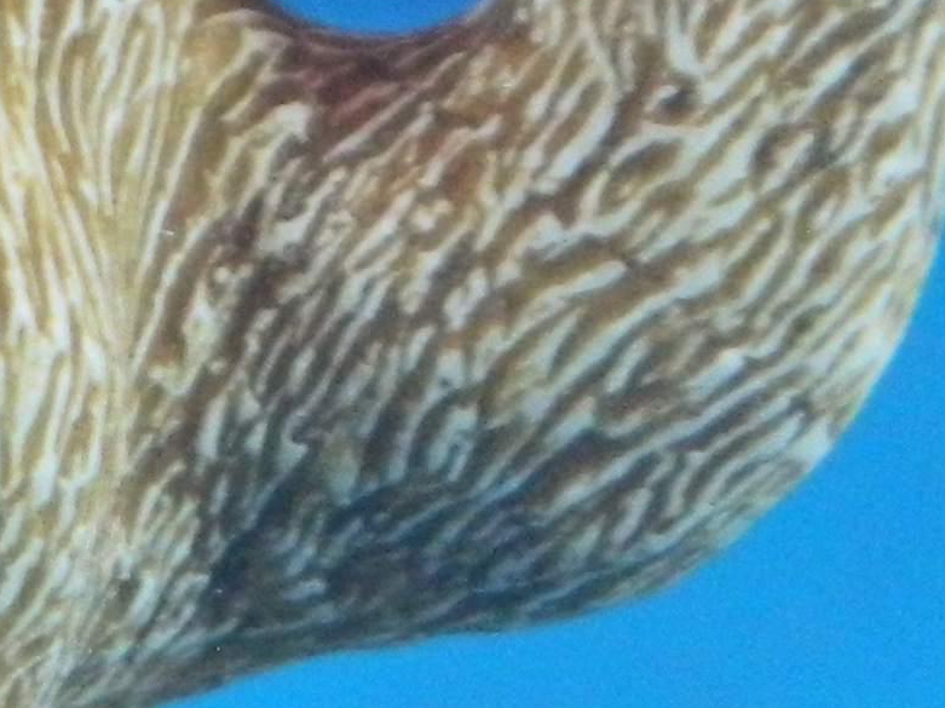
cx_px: -724
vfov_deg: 2.6
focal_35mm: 570
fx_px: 15554
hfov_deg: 3.5
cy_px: 419
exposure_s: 1/25
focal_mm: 18.6
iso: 400
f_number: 4.5
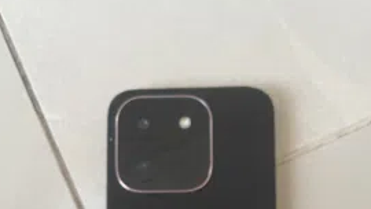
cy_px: 265
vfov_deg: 24.9
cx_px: 194
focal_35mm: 42
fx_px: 413
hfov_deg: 48.3
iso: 500
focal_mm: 4.2
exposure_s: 1/60
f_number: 1.6
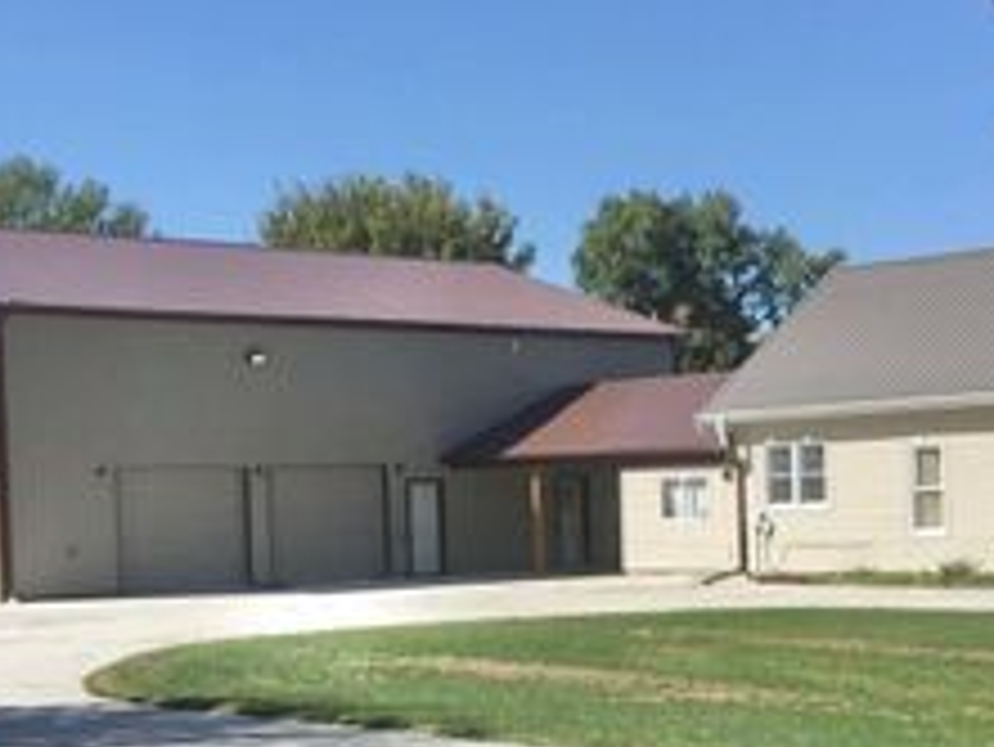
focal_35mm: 70
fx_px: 2011
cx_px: 558
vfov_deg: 20.9
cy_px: 551
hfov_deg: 27.7
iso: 25
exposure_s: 1/1567
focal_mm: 3.3
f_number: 2.4
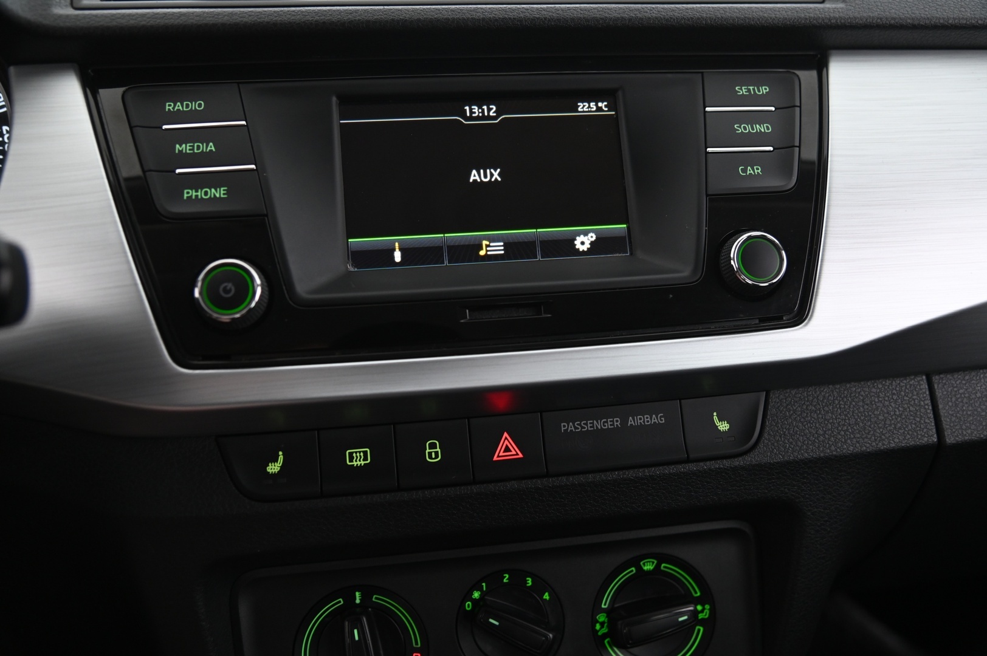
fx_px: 877
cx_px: 494
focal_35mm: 32
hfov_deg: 58.8
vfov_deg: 41.1
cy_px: 328
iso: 2000
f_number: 4
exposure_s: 1/20
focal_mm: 32
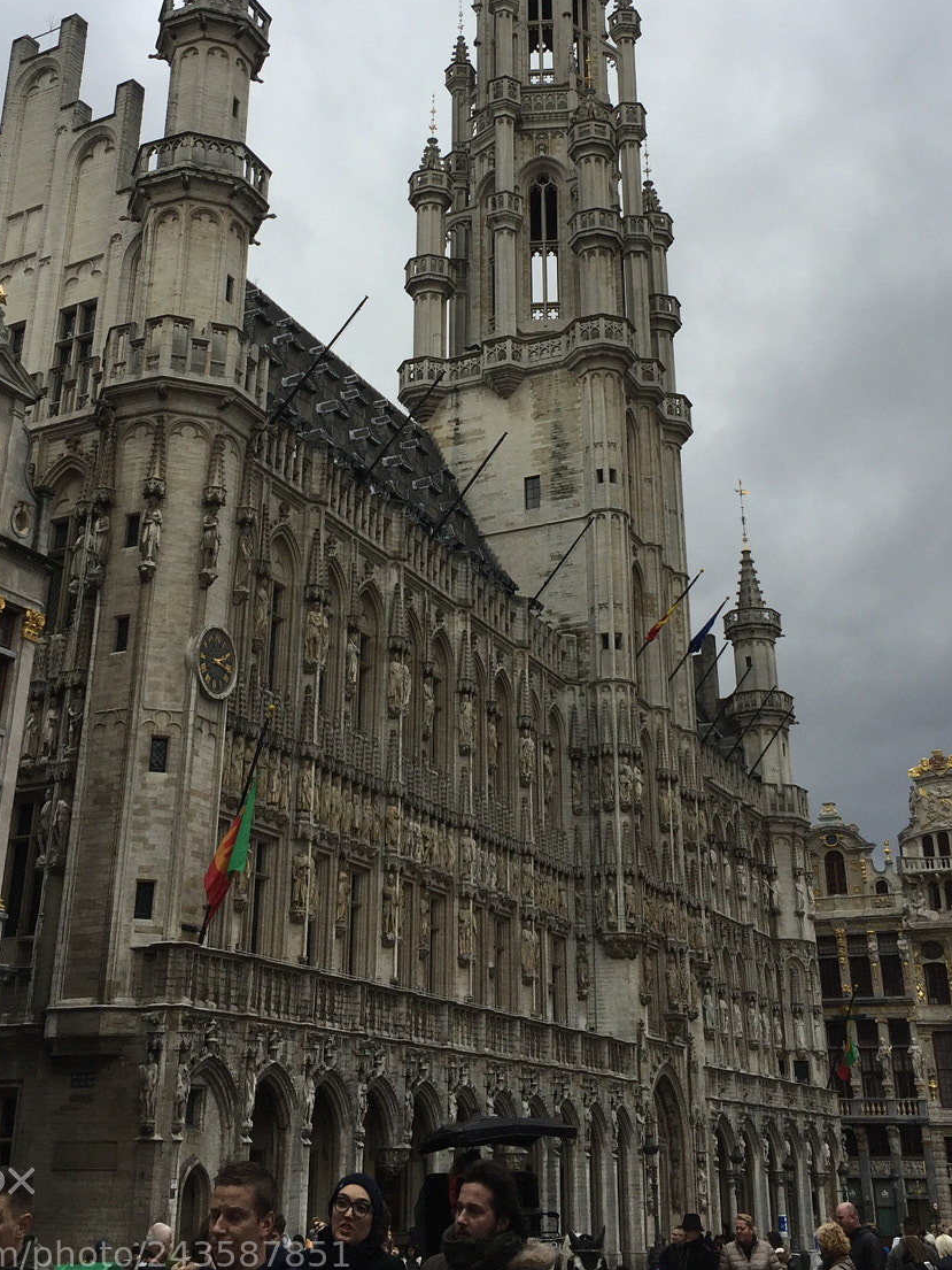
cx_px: 439
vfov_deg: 44.2
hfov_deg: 34.3
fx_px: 1540
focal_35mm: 42
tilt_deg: +26.6
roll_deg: -1.1
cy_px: 425
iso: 32
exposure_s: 1/316
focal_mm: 4.15
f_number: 2.2
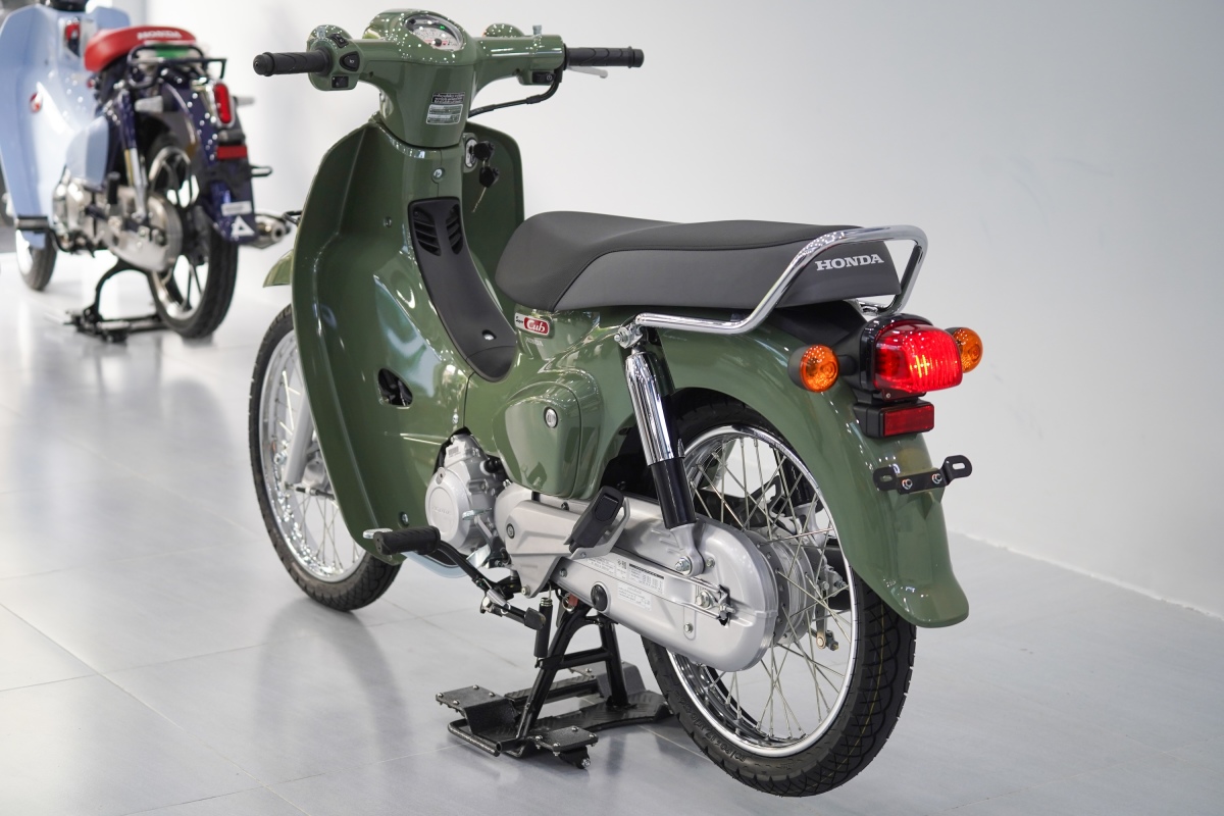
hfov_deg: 28.8
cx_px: 612
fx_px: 2380
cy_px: 408
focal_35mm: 70
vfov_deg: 19.5
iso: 800
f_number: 4
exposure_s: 1/125
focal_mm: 70
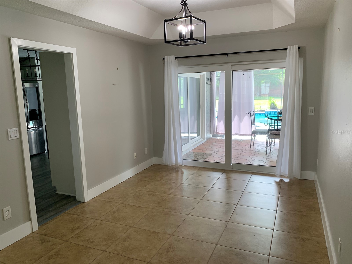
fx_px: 264
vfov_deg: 53.1
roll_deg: +1.6
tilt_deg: -9.9
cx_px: 176
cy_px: 132
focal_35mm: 26
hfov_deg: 67.3
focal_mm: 4.25
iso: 80
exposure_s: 1/120
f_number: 1.8
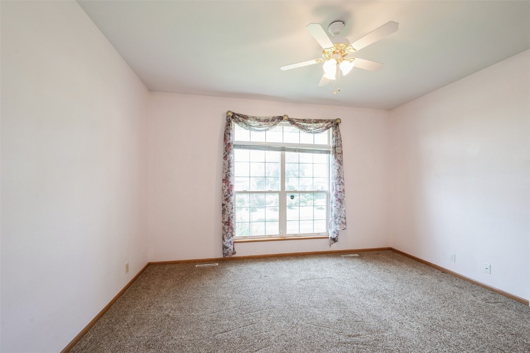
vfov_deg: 81.2
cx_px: 265
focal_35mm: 14
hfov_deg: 104.3
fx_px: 206
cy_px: 176
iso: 200
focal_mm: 14
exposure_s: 1/5
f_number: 8
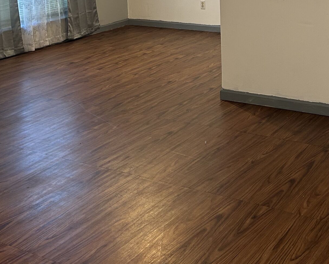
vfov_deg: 22.7
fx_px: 623
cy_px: -15
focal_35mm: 64
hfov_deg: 29.5
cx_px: 195
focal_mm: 5.7
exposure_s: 1/60
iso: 125
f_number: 1.5
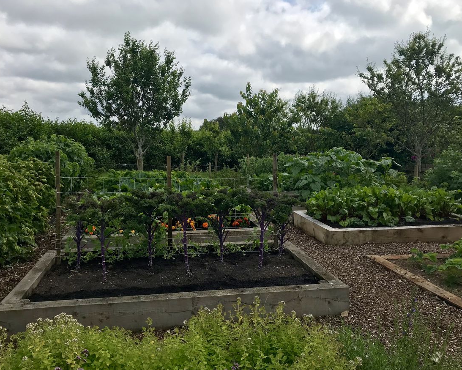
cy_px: 184
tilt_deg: -5.1
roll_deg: +0.2
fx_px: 410
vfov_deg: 48.5
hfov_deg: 58.8
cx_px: 228
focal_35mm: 30
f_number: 1.8
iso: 20
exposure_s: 1/2398
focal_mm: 3.99
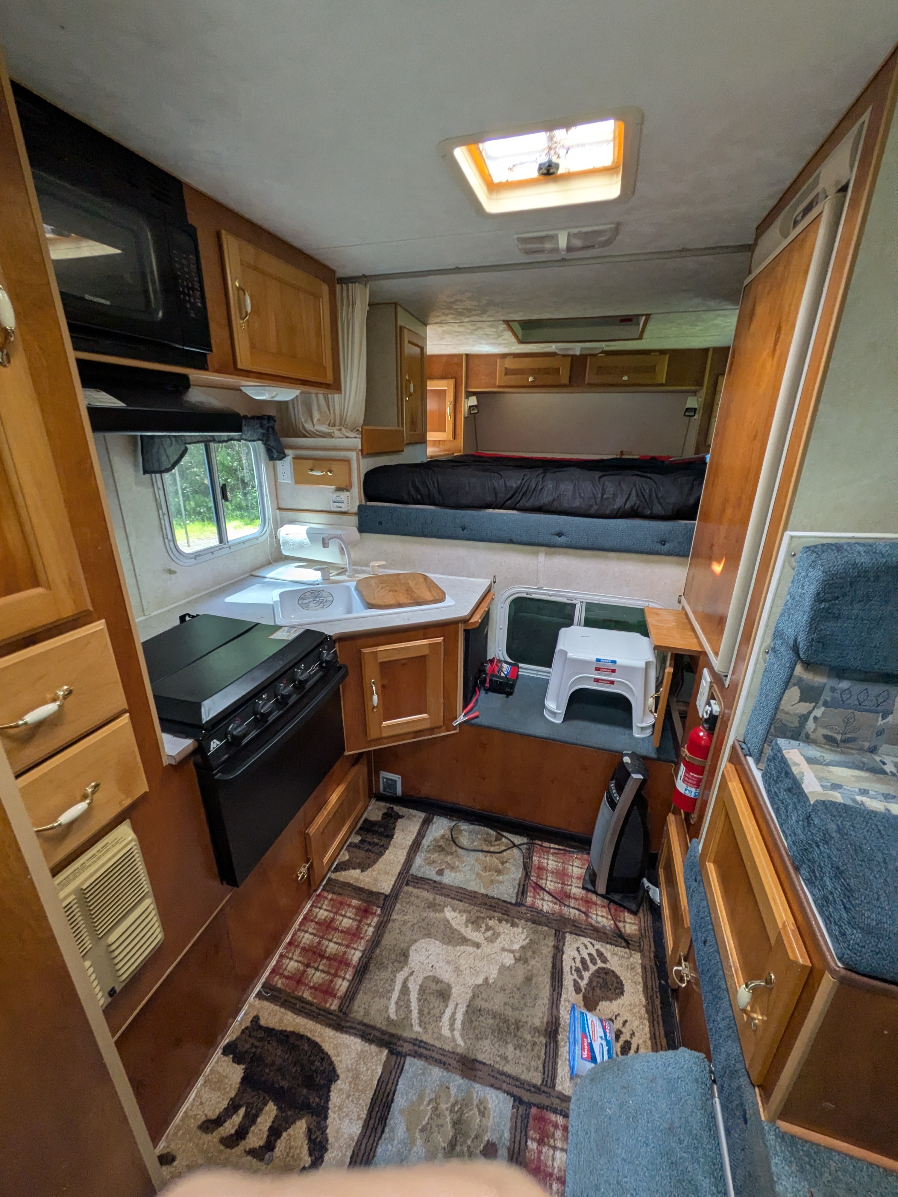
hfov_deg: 85.7
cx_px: 449
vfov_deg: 102.1
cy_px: 598
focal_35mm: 14
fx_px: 484
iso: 169
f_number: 2.2
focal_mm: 1.83
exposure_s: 1/60
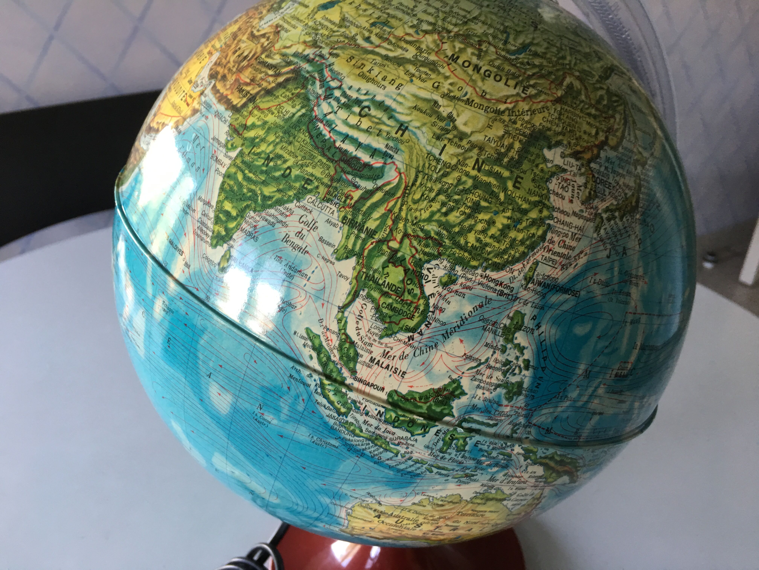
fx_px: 636
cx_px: 380
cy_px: 285
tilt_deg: -30.4
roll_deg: -0.7
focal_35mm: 29
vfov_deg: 48.2
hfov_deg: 61.7
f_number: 2.2
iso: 40
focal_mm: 4.15
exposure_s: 1/17
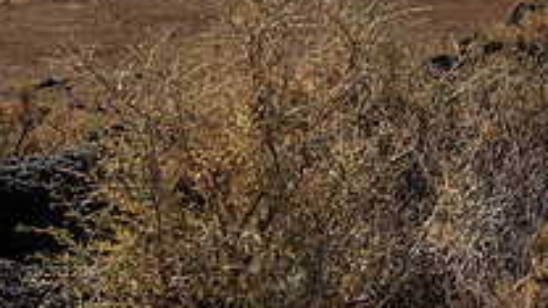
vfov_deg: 16.4
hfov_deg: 29.7
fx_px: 1032
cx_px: 332
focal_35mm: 71
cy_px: -37
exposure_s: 1/5000
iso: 200
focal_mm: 24
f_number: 4
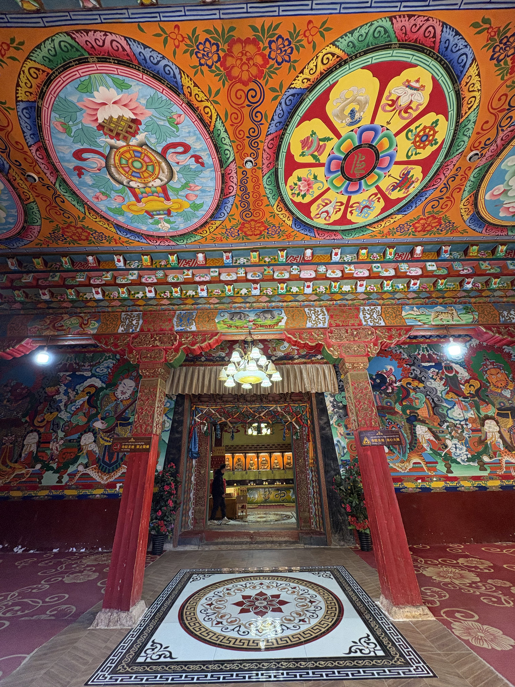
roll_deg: +1.6
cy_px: 344
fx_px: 278
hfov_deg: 85.7
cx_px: 258
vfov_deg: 102.1
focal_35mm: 14
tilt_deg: +25.0
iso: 200
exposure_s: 1/50
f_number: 2.2
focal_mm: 2.22
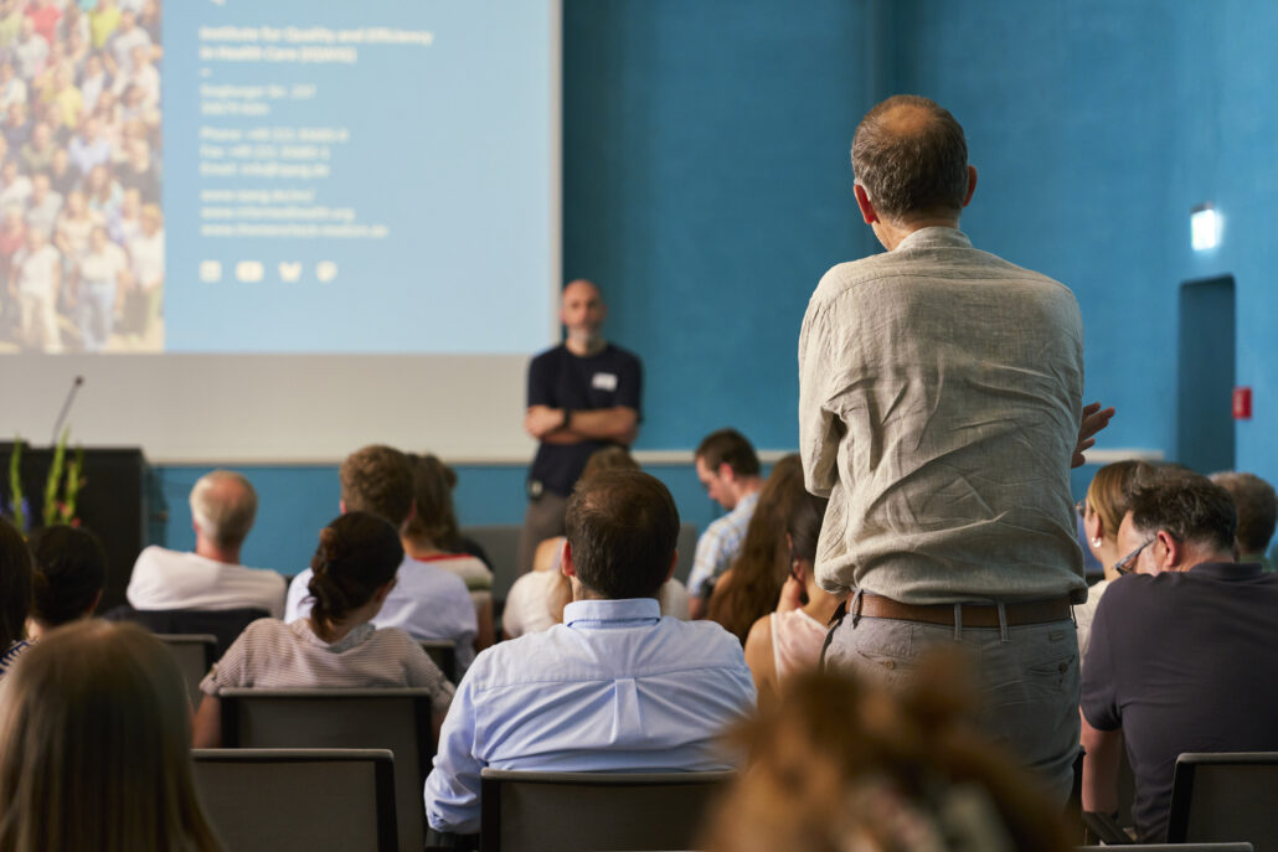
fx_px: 2379
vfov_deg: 20.3
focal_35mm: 67
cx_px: 639
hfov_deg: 30.1
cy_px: 426
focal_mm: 67
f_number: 2.8
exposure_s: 1/200
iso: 1250
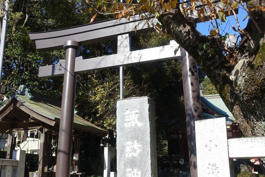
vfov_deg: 35.8
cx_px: 105
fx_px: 272
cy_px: 109
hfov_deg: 51.5
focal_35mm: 37
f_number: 4
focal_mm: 8.8
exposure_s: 1/640
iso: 125
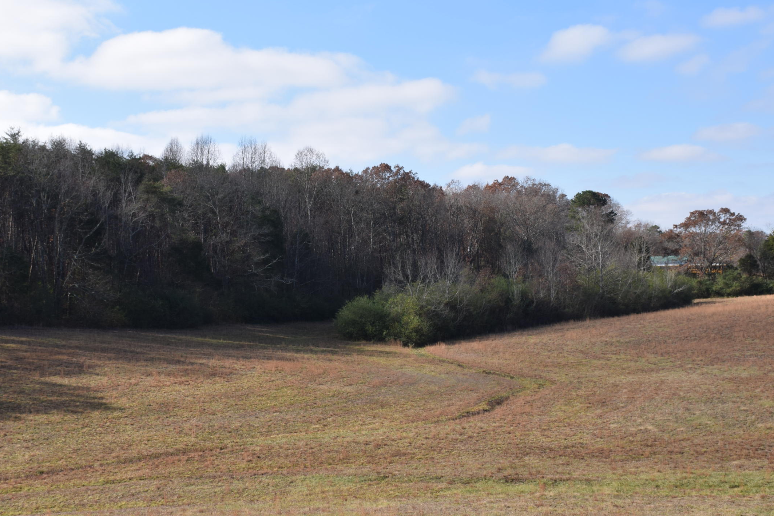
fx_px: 1182
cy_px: 265
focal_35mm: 55
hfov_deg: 36.2
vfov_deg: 24.6
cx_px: 362
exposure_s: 1/200
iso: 100
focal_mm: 26
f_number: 9
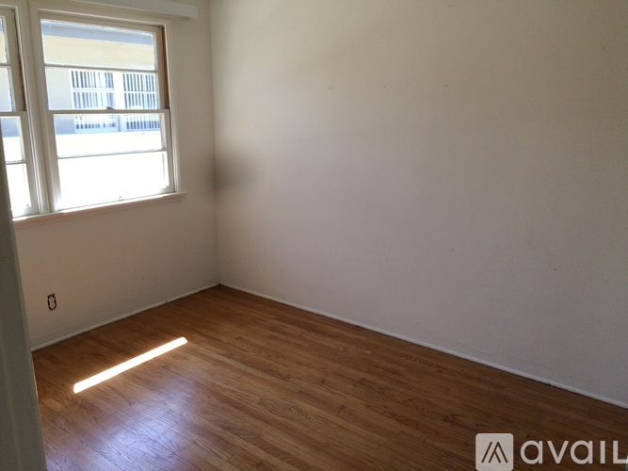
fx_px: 526
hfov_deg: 61.7
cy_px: 236
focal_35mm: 29
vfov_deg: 48.2
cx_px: 314
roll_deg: +1.2
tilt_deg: -14.5
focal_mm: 4.15
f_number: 2.2
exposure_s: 1/120
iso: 50
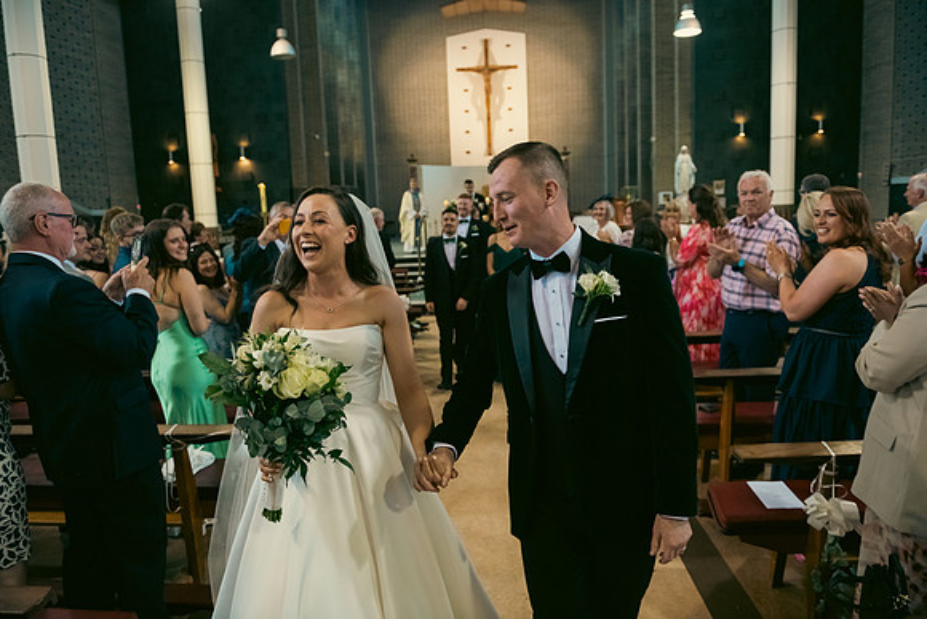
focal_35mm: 24
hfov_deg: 73.7
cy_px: 310
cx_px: 464
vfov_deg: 53.2
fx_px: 618
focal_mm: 24
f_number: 3.5
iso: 1000
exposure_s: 1/160
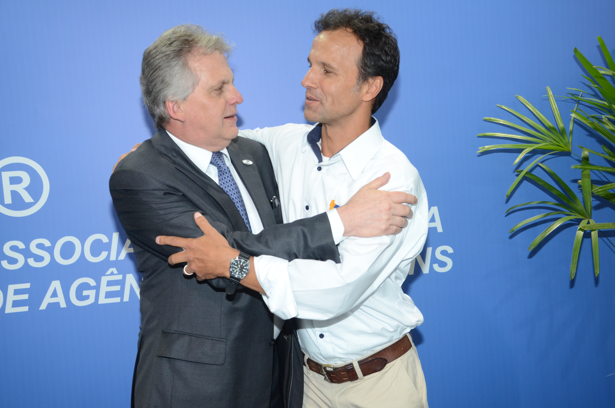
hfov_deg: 46.5
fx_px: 716
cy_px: 204
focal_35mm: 42
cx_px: 308
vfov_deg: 31.8
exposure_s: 1/100
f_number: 6.3
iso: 800
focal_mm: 28
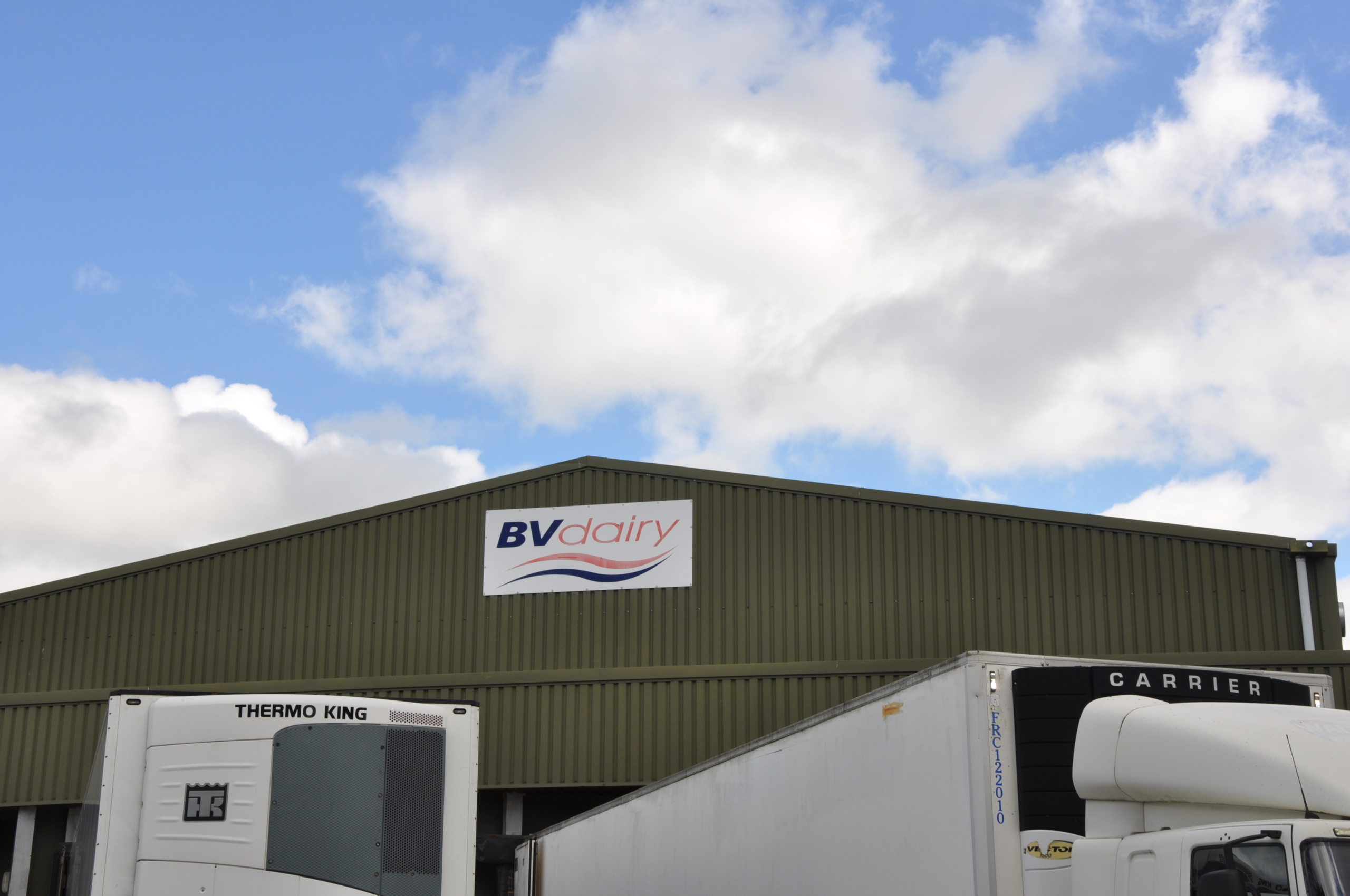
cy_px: 448
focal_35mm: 52
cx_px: 675
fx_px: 1966
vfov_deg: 25.7
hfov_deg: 37.9
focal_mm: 35
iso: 200
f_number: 13
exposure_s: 1/200
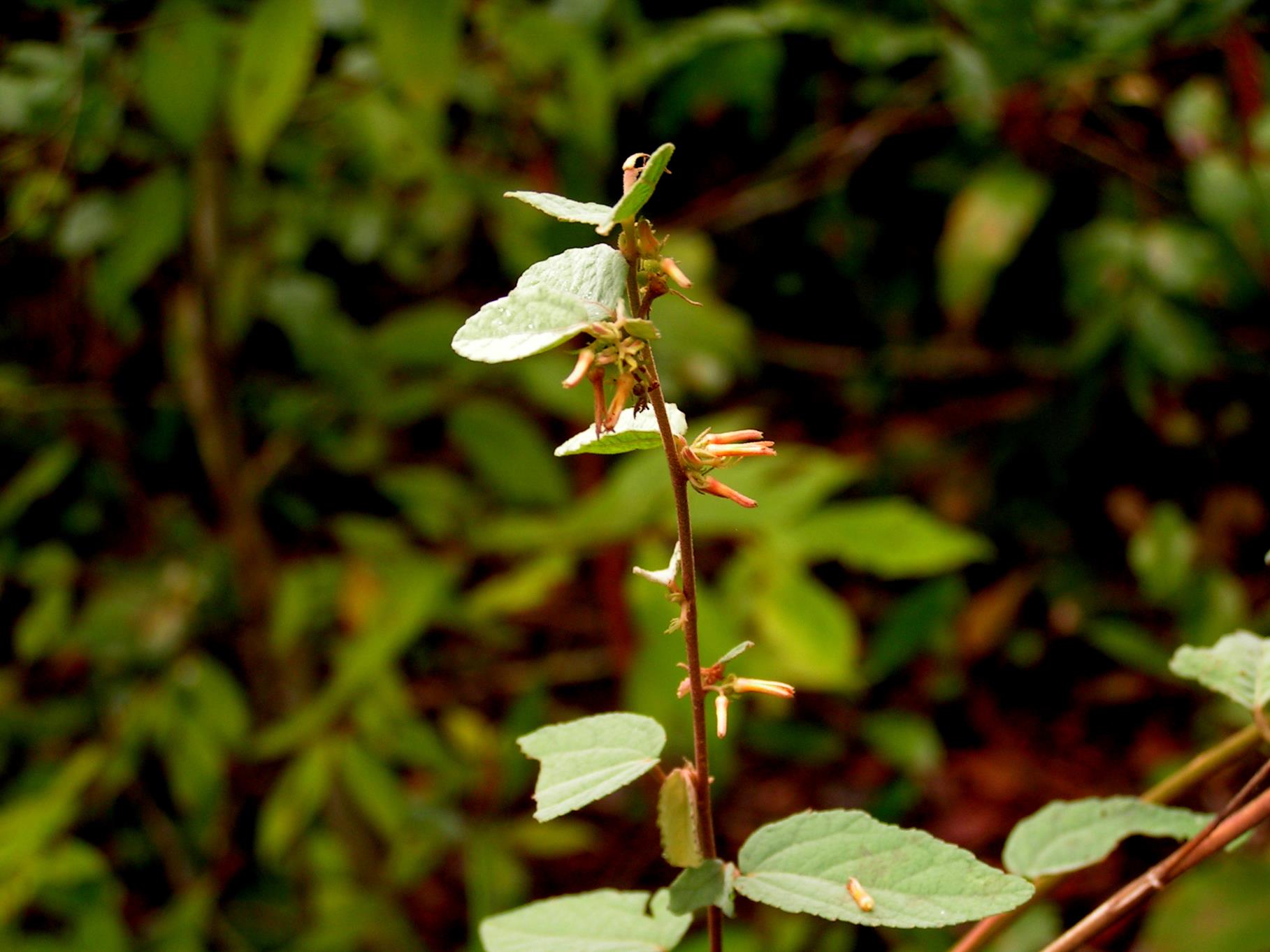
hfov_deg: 20.9
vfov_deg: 15.7
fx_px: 3449
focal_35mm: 94
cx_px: 635
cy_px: 476
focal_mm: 15.6
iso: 50
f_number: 3.2
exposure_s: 1/100
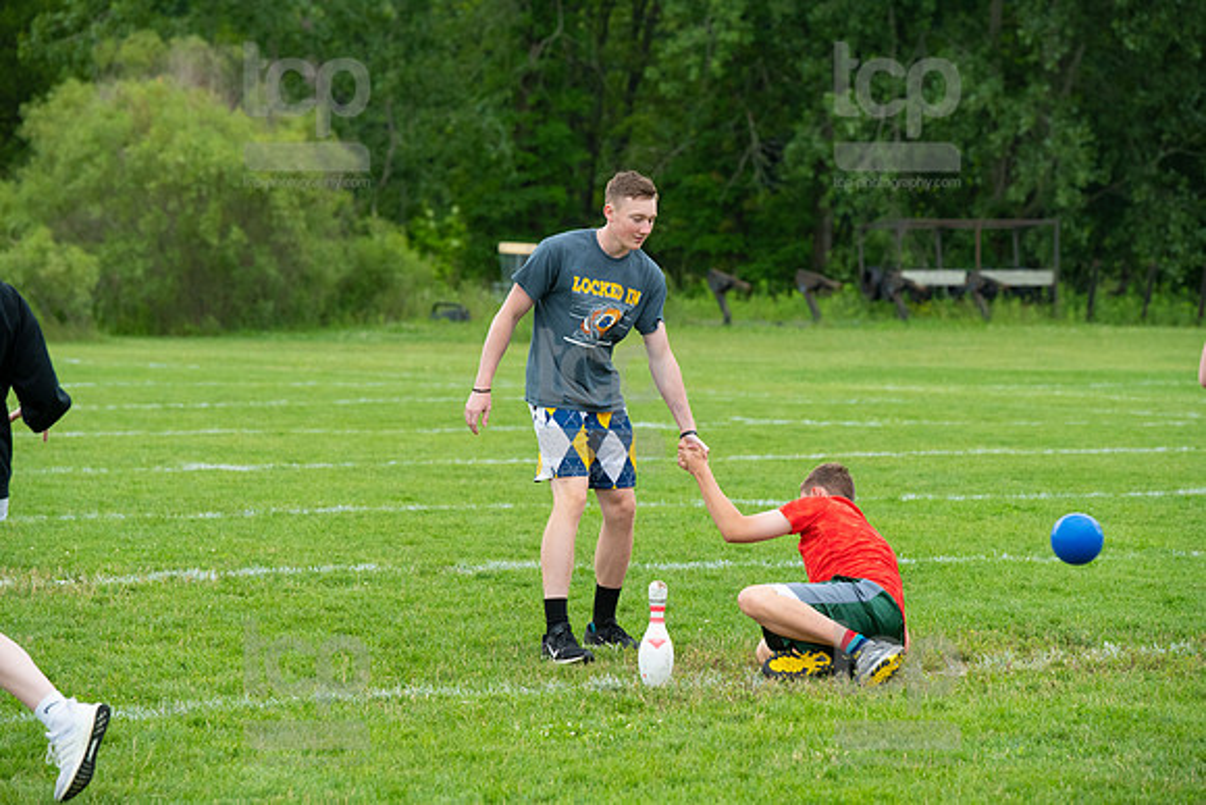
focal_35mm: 165
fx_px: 5529
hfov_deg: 12.4
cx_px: 603
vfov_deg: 8.3
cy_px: 402
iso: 1250
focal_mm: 165
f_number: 5.6
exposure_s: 1/1000
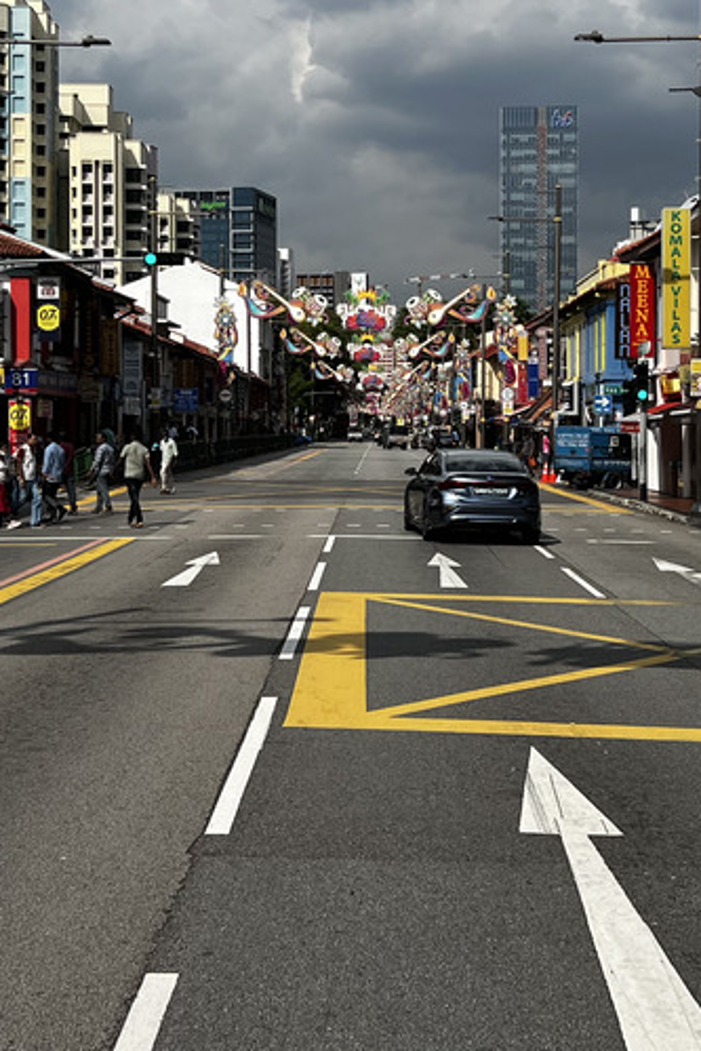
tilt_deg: +0.4
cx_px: 400
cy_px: 385
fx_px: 1897
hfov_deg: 20.9
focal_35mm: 65
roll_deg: +0.2
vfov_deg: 30.8
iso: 50
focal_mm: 5.7
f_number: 1.5
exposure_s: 1/6993
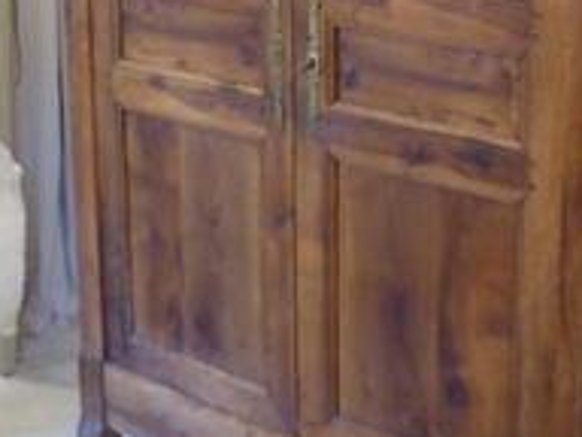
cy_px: 36
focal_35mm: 78
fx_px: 1311
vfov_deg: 18.6
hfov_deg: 24.6
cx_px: 464
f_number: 3.3
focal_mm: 4.3
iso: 400
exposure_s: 1/6
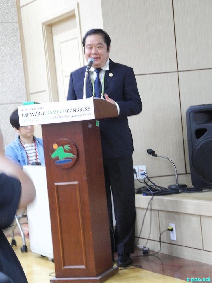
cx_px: 106
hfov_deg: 15.7
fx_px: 768
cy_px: 142
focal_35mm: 94
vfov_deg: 20.9
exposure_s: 1/5
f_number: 4.5
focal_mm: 20.1
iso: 400
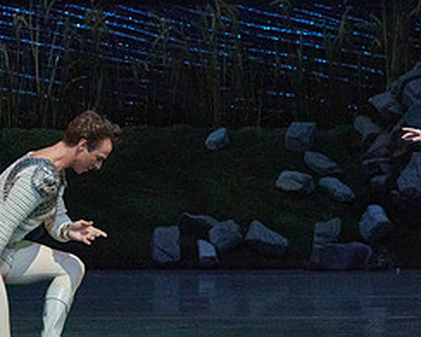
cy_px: 101
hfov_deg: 2.8
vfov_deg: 2.3
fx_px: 8519
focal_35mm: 684
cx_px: 248
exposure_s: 1/320
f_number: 5.6
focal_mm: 306
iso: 8000
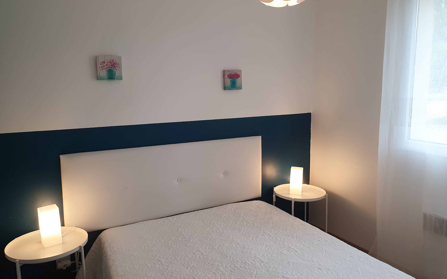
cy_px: 132
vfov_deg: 44.5
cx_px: 222
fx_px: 341
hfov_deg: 66.5
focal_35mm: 28
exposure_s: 1/100
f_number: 2.4
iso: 125
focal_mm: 4.32
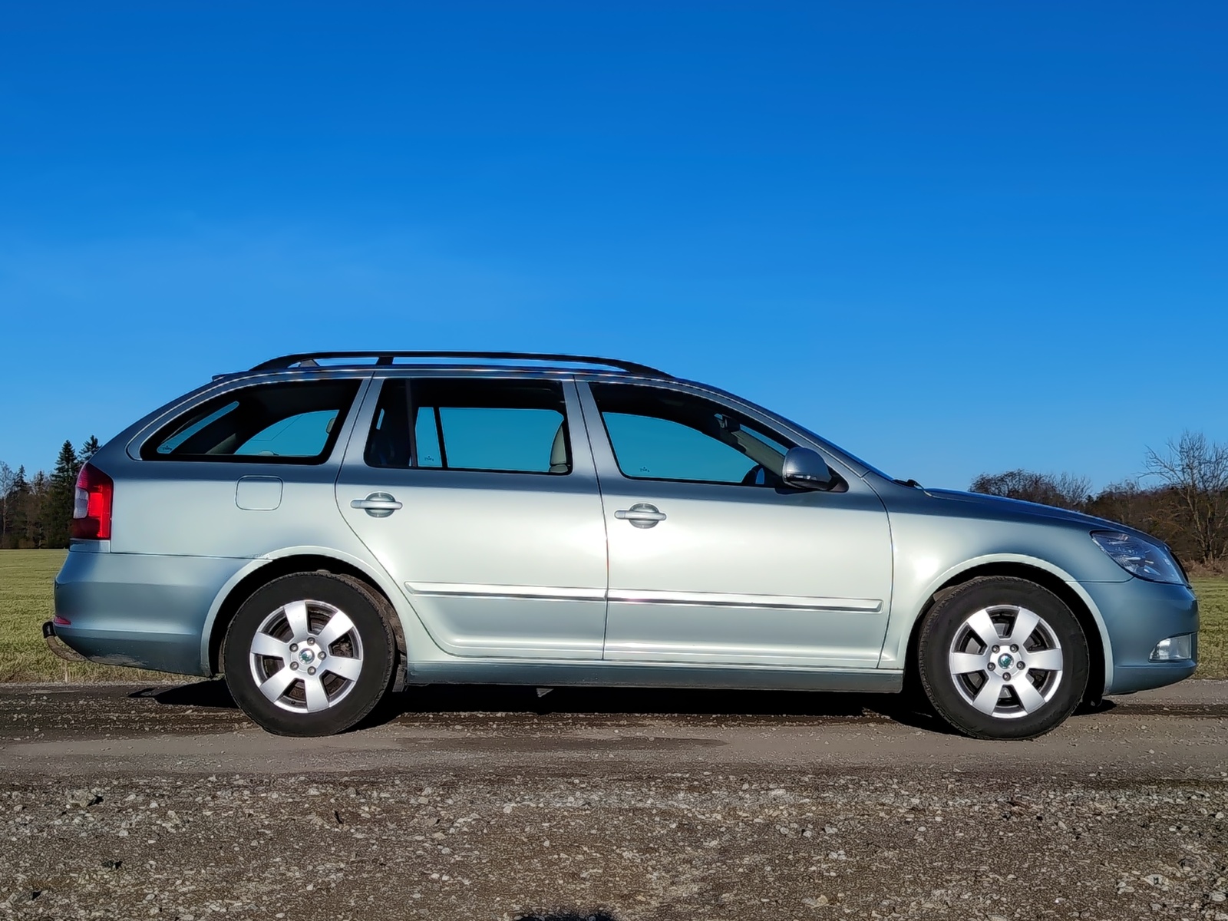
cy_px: 460
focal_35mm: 50
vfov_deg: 29.1
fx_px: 1774
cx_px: 614
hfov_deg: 38.2
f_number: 1.7
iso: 52
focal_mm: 5.24
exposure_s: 1/4059
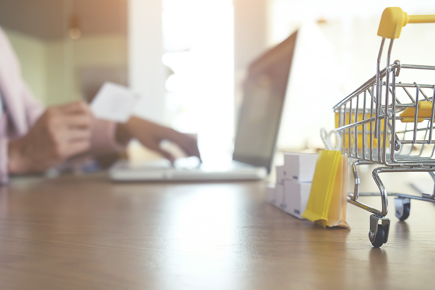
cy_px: 145
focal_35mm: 36
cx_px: 218
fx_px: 435
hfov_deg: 53.1
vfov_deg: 36.9
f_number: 4
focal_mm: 24.3
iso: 640
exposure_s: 1/125
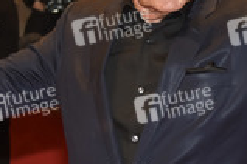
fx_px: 1400
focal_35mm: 204
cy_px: 67
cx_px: 133
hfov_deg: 10.1
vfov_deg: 6.7
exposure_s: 1/250
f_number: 5
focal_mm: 48
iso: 640
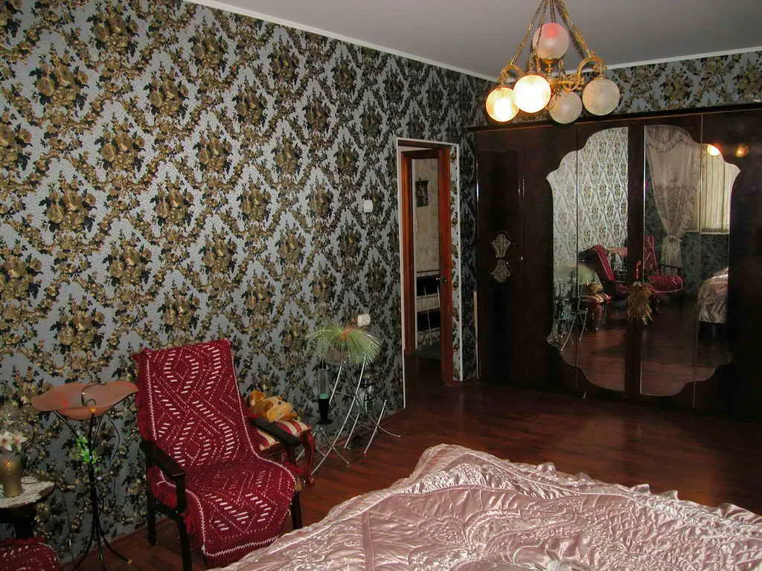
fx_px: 616
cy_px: 286
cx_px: 381
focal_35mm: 28
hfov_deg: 63.4
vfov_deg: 49.7
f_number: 2.8
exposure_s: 1/60
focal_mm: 7.1
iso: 100
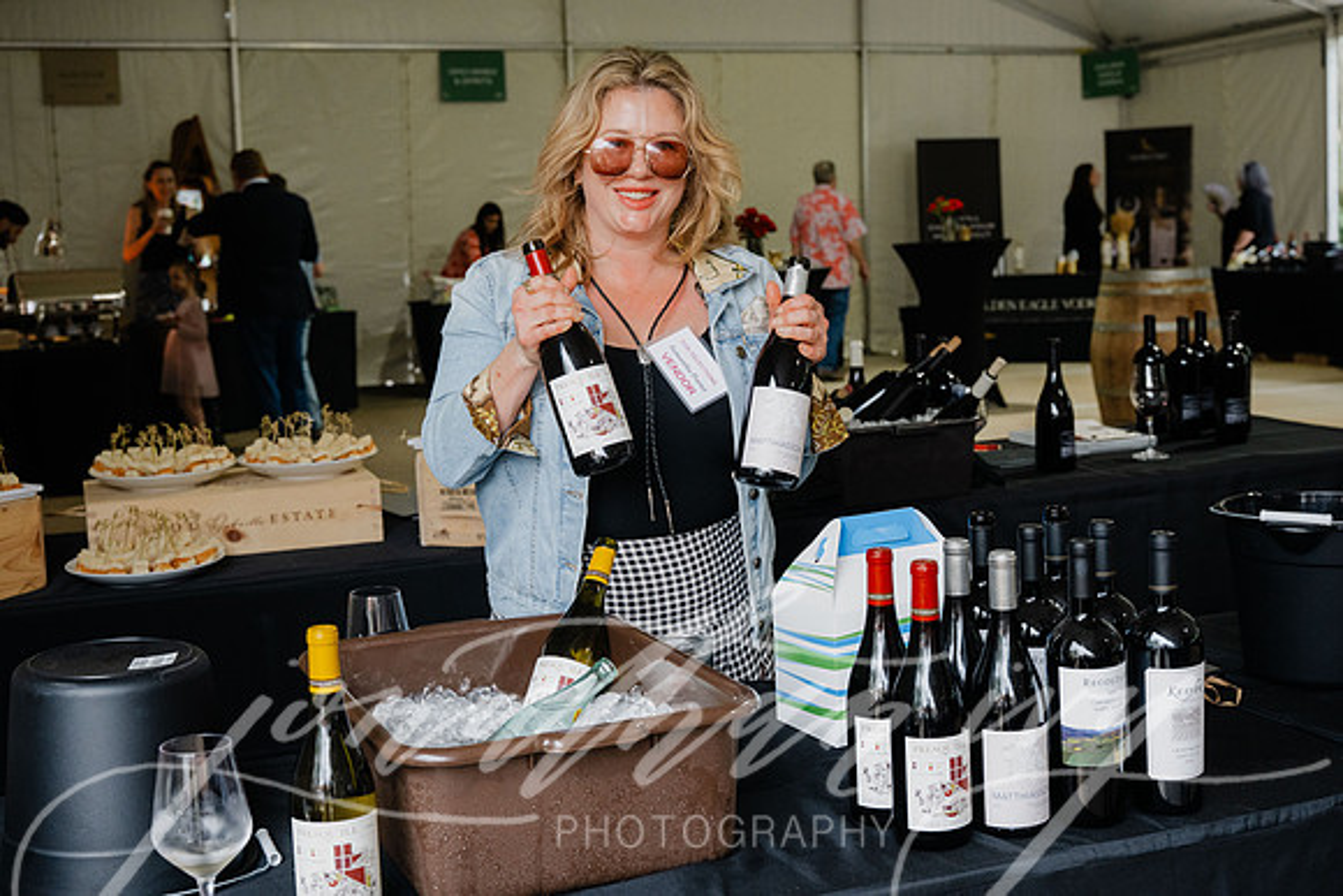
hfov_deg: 40.3
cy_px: 448
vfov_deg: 27.5
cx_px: 672
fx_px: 1828
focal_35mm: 49
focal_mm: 49
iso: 1800
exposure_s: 1/200
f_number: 5.6
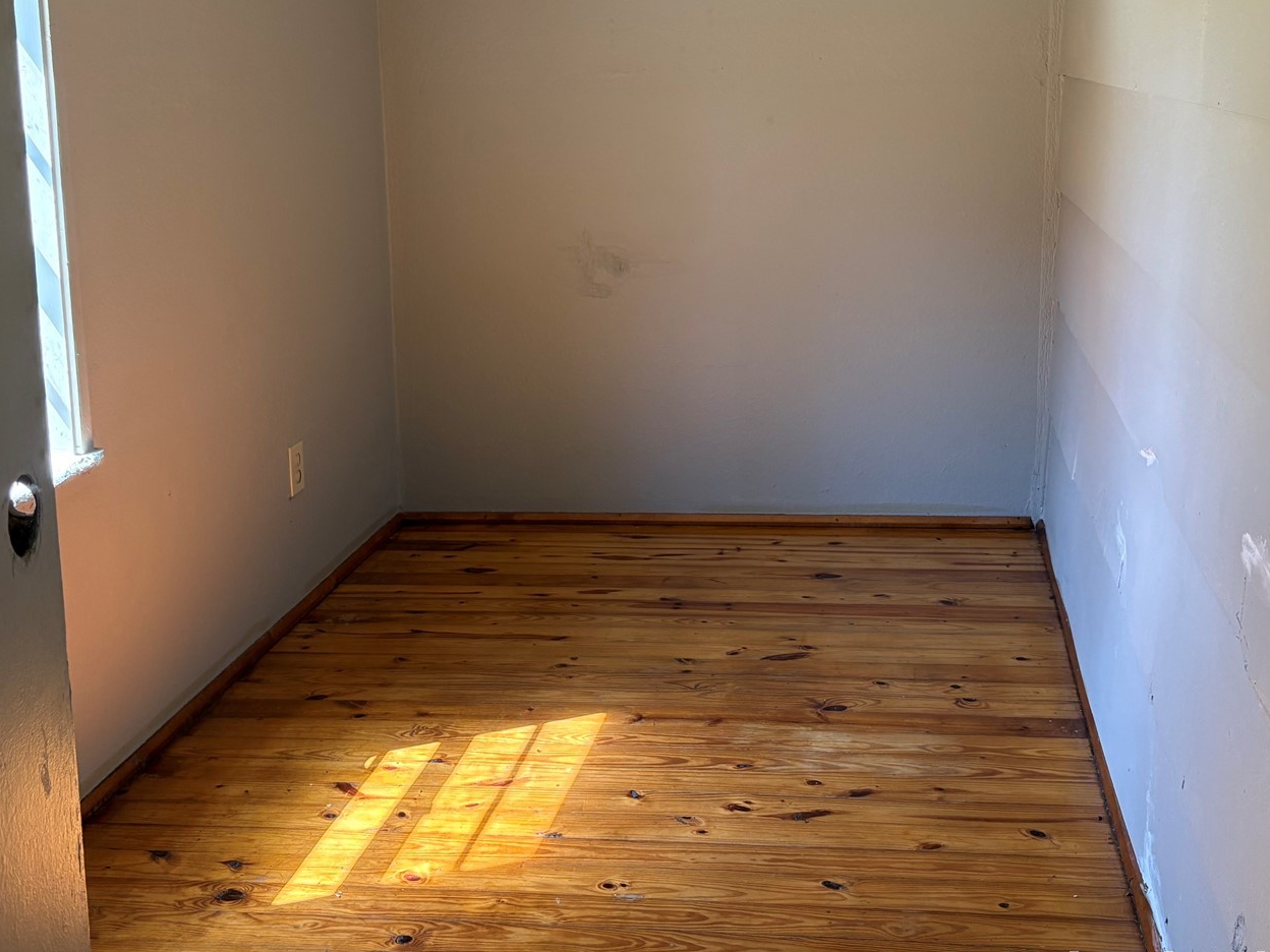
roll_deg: +2.1
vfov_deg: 35.4
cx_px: 630
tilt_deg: -7.2
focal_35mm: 40
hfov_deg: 46.8
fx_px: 1468
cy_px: 270
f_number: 1.6
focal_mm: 5.96
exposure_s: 1/122
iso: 125
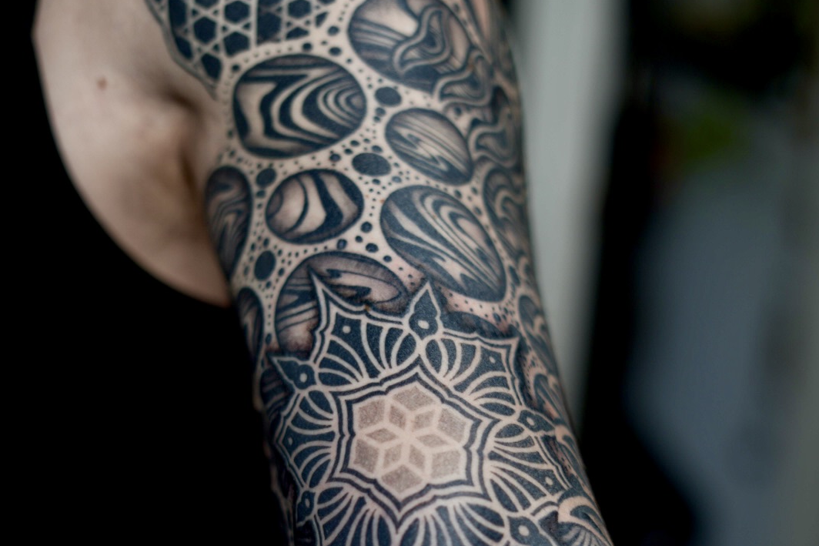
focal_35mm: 76
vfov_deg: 17.7
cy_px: 465
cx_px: 413
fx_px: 1729
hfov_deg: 26.7
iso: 50
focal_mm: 50
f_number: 2
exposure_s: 1/320
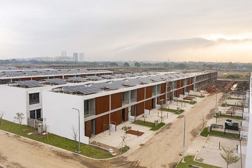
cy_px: 84
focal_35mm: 28
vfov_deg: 46.4
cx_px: 126
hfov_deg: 65.5
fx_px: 196
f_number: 5
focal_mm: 10.26
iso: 100
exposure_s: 1/200
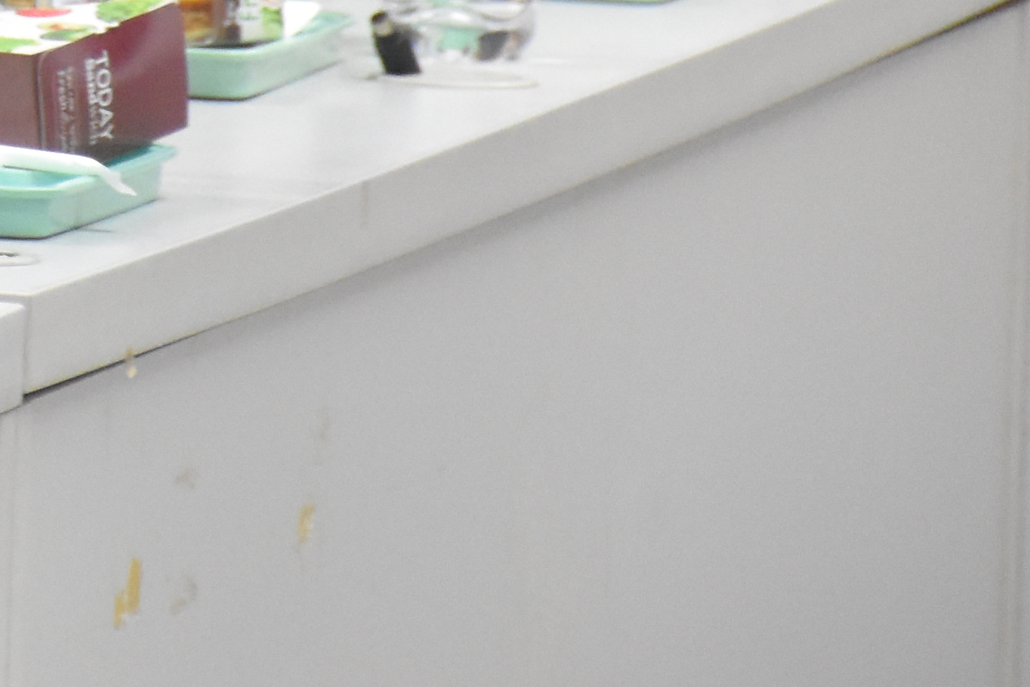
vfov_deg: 1.9
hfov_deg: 2.9
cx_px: -1032
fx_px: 20267
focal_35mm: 708
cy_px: -845
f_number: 5.6
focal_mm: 105
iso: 2500
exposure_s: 1/60
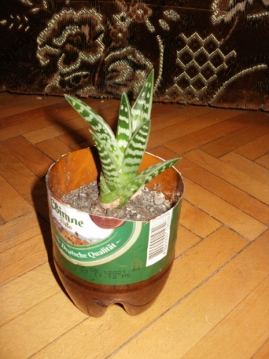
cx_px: 134
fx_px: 373
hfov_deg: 39.7
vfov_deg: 51.3
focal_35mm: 36
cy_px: 180
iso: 125
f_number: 3.5
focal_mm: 6.3
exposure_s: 1/30
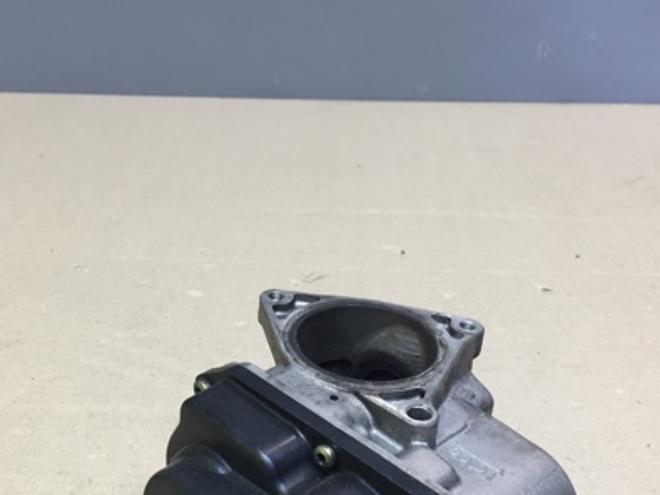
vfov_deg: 30.3
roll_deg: -1.8
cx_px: 312
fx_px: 896
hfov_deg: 40.4
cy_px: 378
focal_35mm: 47
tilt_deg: -30.3
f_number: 2.2
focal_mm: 4.15
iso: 64
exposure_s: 1/33
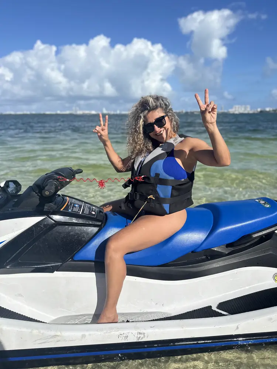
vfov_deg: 71.6
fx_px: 256
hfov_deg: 56.8
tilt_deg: -17.3
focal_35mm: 24
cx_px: 138
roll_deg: +0.3
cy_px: 184
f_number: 1.78
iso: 80
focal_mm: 6.86
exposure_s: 1/8929
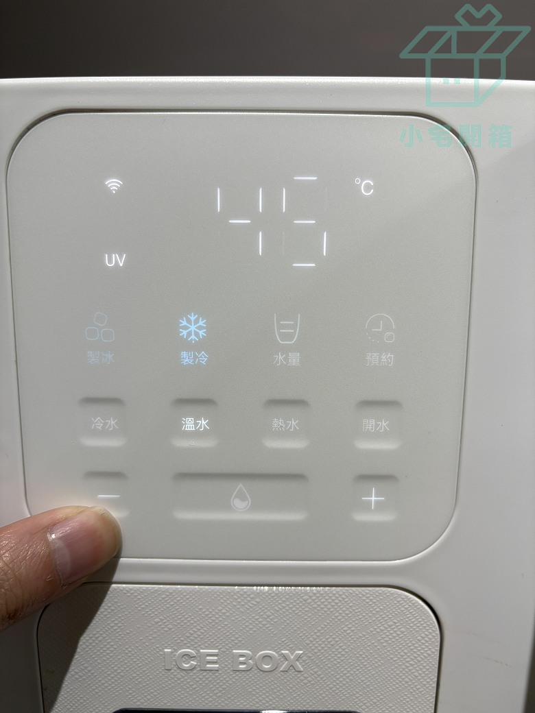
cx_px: 268
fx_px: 536
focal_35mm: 26
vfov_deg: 67.3
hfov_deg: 53.1
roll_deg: -0.9
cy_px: 356
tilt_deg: -9.2
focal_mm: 5.96
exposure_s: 1/120
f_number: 1.6
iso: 50
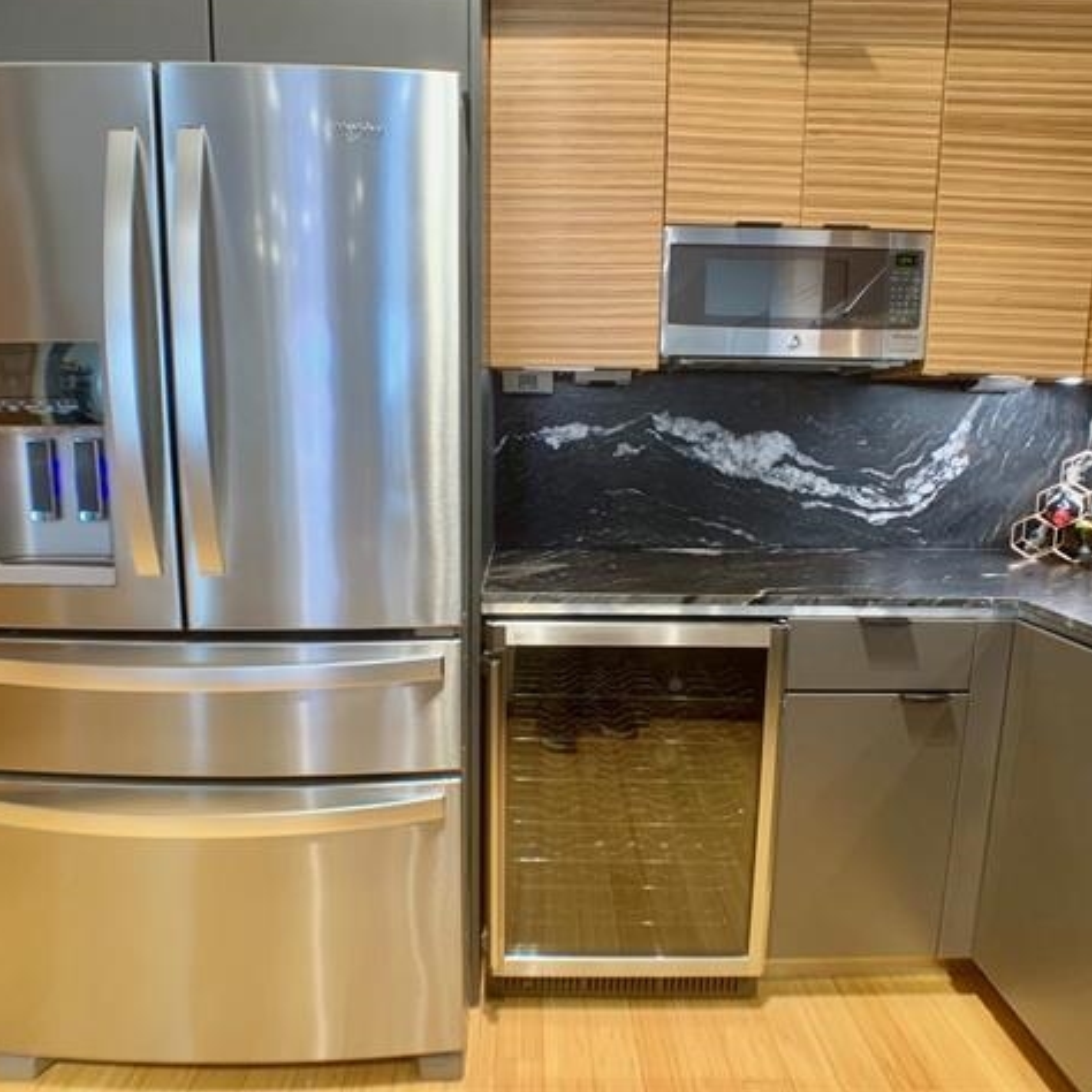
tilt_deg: -9.2
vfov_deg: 52.5
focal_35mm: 31
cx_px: 539
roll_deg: -0.4
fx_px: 1106
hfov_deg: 52.5
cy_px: 541
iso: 400
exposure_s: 1/50
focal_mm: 4.25
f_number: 1.8
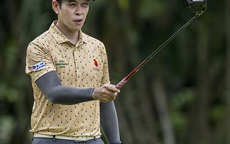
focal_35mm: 1250
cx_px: 205
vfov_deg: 1.1
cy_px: 120
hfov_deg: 1.7
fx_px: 7837
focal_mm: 400
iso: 1250
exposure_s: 1/4000
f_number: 3.5
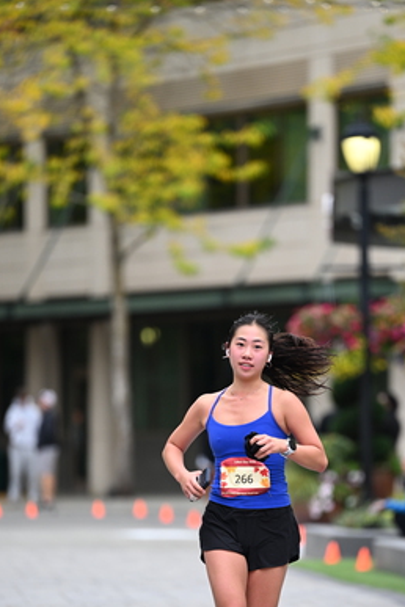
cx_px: 249
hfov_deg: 4.8
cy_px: 420
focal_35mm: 284
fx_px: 4792
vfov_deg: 7.2
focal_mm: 200
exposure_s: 1/2000
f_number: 2.8
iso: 640
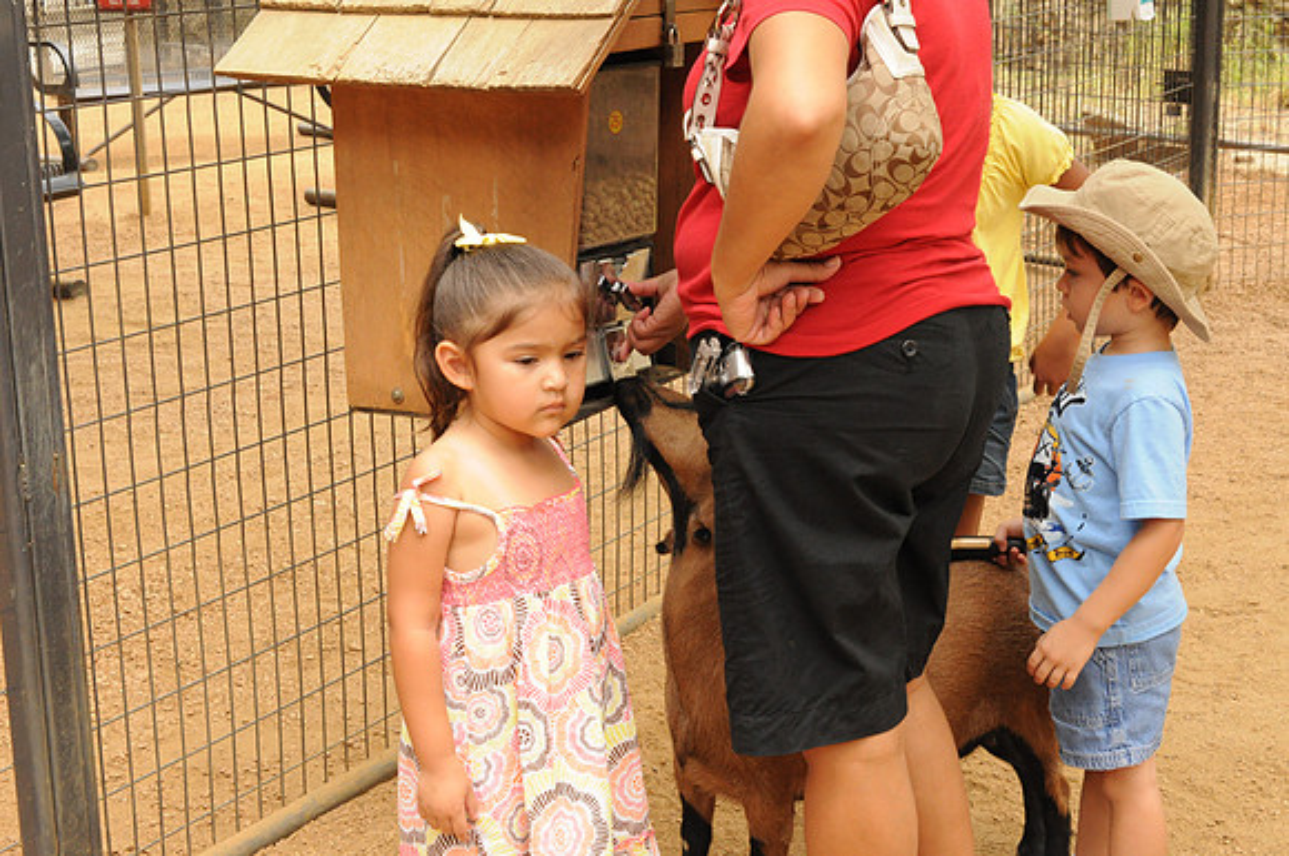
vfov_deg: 22.6
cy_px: 428
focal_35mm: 60
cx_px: 644
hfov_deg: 33.4
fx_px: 2145
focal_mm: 40
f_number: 13
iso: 1600
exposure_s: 1/200
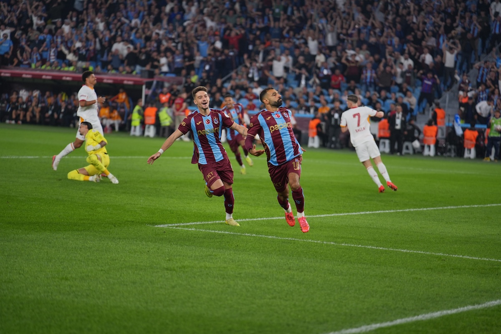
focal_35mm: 135
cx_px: 250
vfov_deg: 10.2
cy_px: 167
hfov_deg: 15.2
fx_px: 1879
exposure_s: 1/1000
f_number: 2.8
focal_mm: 135
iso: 400
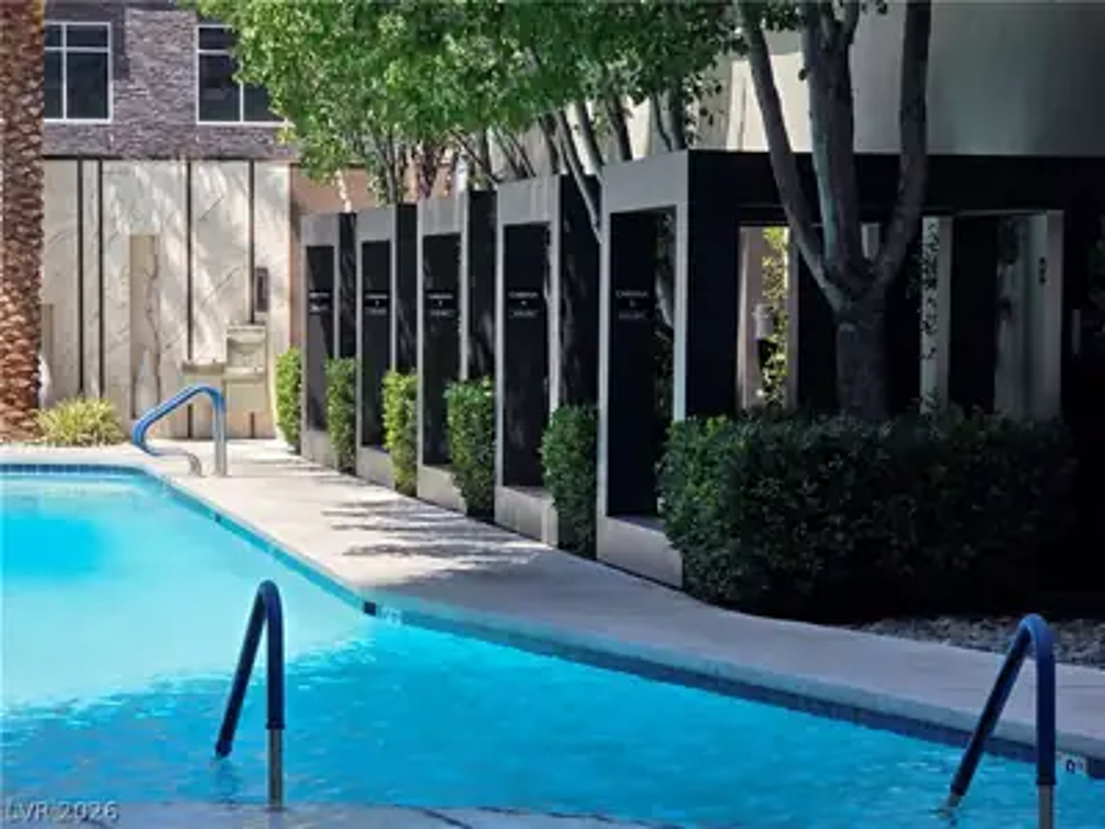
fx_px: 3671
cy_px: 414
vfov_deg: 12.9
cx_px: 552
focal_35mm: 115
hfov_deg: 17.1
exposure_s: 1/777
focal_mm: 18.6
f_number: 3.4
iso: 64
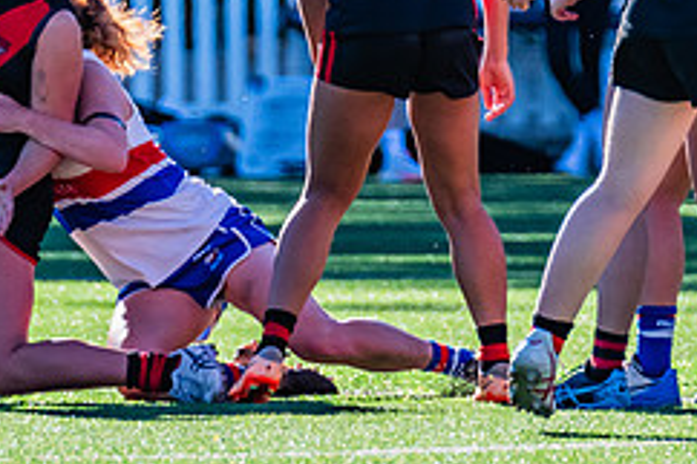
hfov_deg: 1.4
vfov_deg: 1.0
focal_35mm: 1428
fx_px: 27628
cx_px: -6
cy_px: 102
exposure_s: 1/1250
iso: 800
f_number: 8
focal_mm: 460
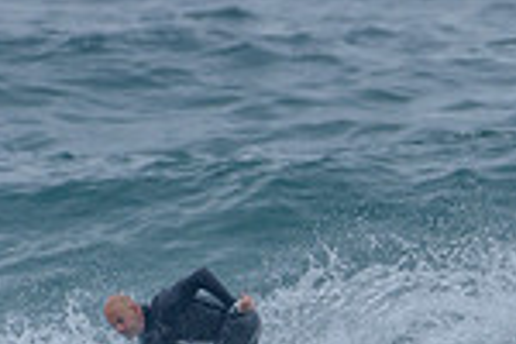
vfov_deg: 0.6
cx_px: 601
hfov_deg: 0.9
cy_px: 400
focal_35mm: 2369
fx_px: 33953
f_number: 5.6
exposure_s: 1/1250
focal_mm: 500
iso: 400
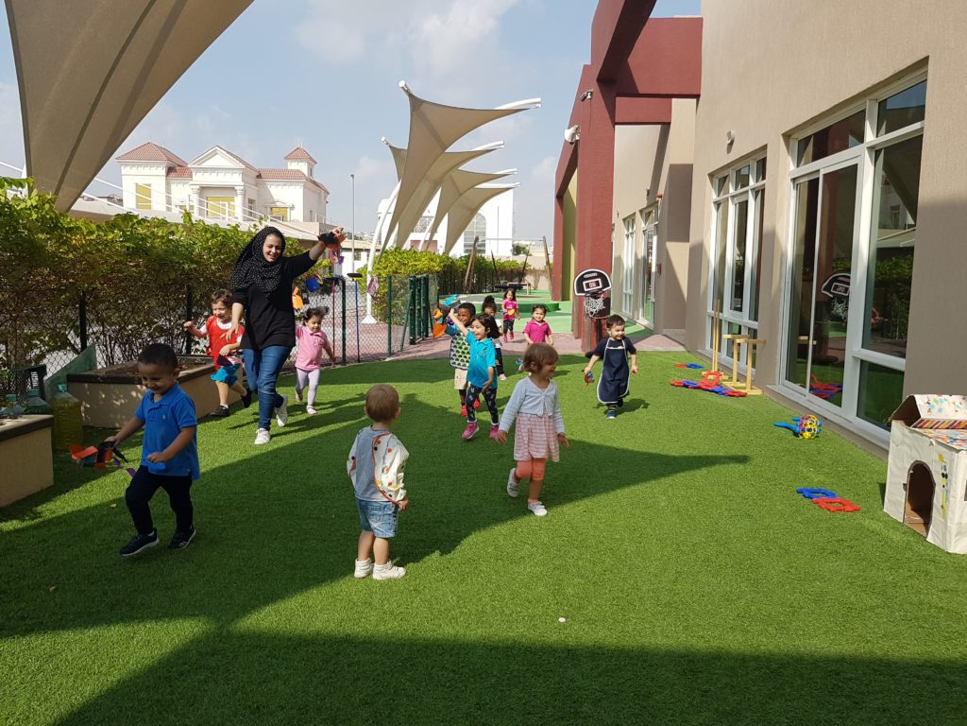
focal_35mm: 26
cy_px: 363
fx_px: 726
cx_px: 484
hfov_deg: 67.3
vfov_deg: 53.1
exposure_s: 1/2184
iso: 40
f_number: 1.7
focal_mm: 4.2
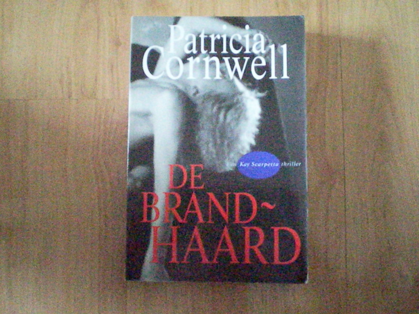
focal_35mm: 38
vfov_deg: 37.7
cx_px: 210
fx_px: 460
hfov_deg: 49.0
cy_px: 157
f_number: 3.1
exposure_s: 1/50
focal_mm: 6.3
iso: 6489
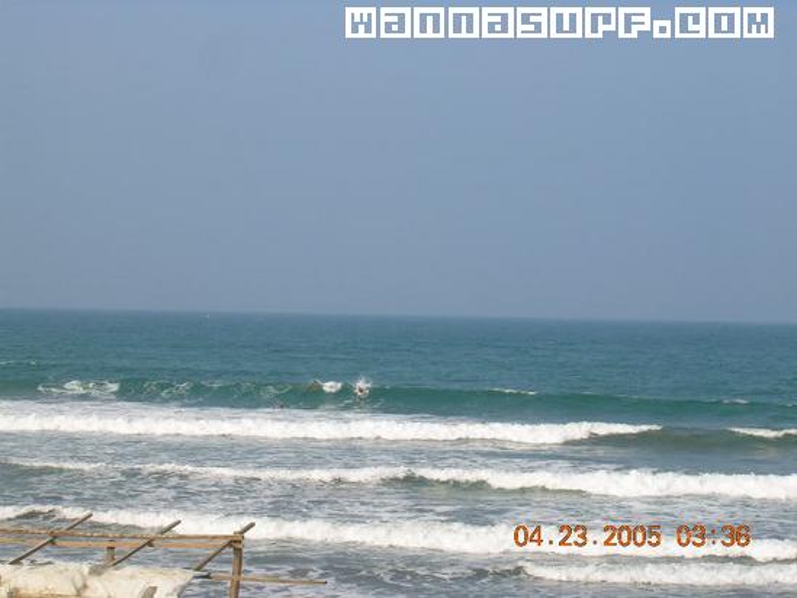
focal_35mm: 105
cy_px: 299
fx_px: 2418
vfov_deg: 14.1
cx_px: 398
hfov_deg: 18.7
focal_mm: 16.2
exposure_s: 1/186
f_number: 8.2
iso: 50
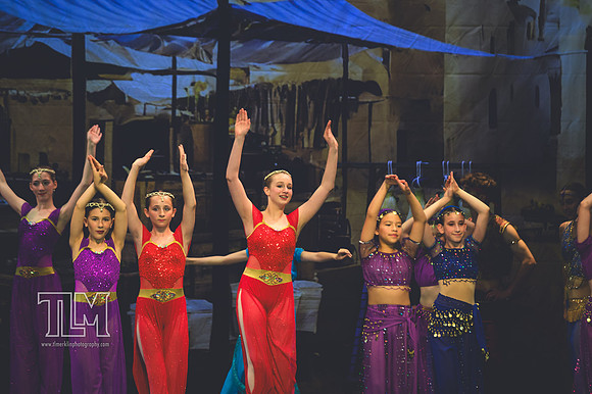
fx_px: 4930
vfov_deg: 4.6
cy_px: 197
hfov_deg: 6.9
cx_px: 296
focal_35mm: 300
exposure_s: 1/500
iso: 1000
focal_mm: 200
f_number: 2.8
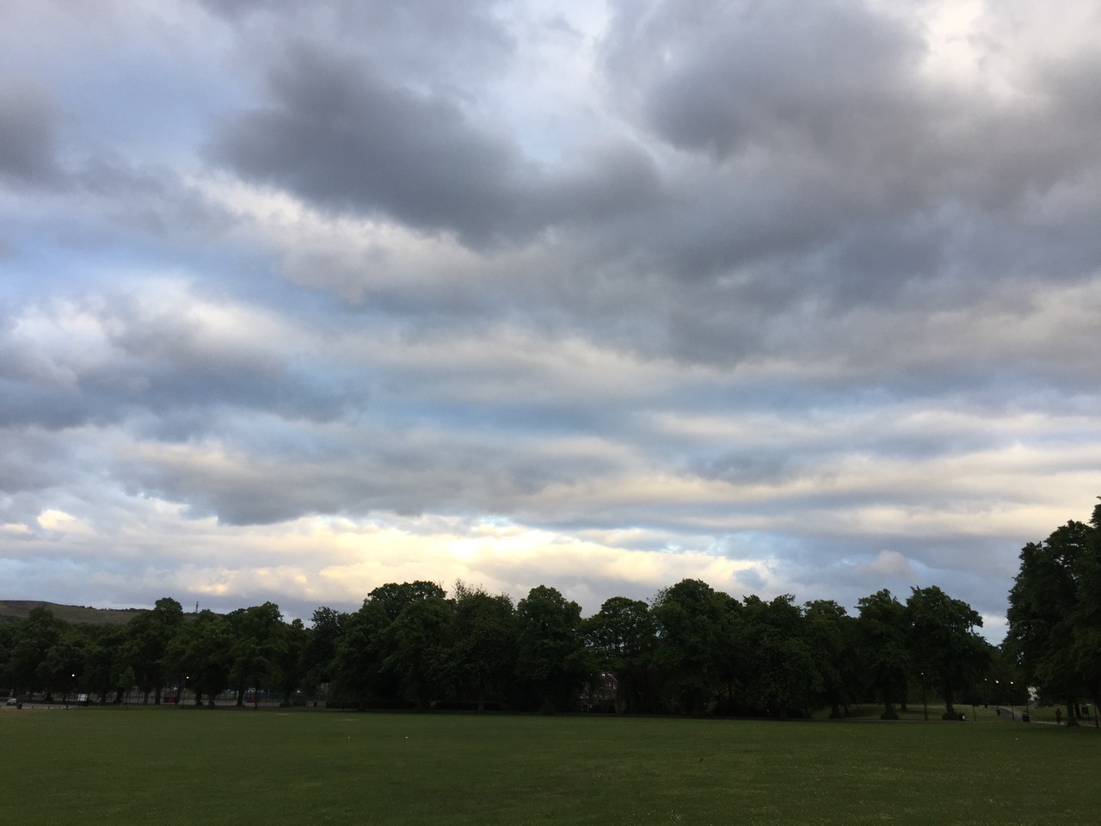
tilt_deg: +16.2
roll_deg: -4.3
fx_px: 922
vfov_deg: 48.2
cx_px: 550
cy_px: 413
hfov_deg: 61.7
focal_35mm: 29
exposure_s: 1/186
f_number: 2.2
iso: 32
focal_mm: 4.15
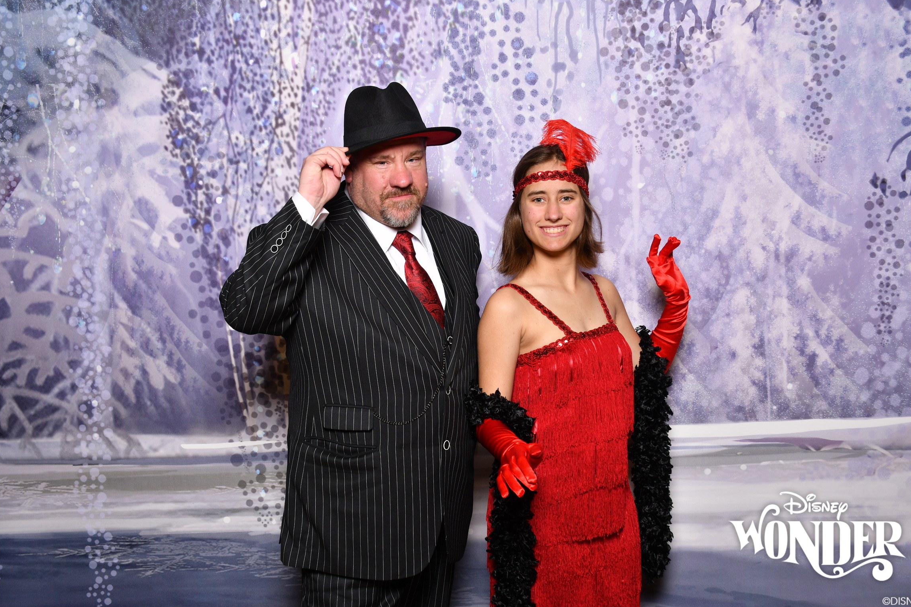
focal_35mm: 41
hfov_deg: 47.4
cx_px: 462
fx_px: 1037
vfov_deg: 32.6
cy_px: 298
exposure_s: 1/125
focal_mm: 26
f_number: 5.6
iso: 200
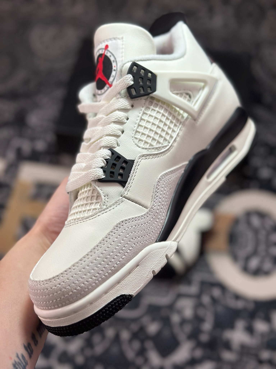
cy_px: 184
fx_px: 510
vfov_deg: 39.7
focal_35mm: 48
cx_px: 138
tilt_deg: -56.0
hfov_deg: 30.3
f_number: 1.78
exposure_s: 1/1590
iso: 80
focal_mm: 6.86
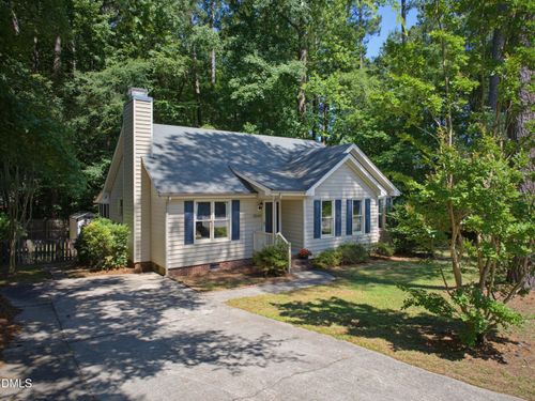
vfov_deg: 56.8
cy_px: 200
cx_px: 268
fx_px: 371
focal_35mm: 24
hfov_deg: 71.6
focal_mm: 12.3
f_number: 2.8
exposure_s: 1/640
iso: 140
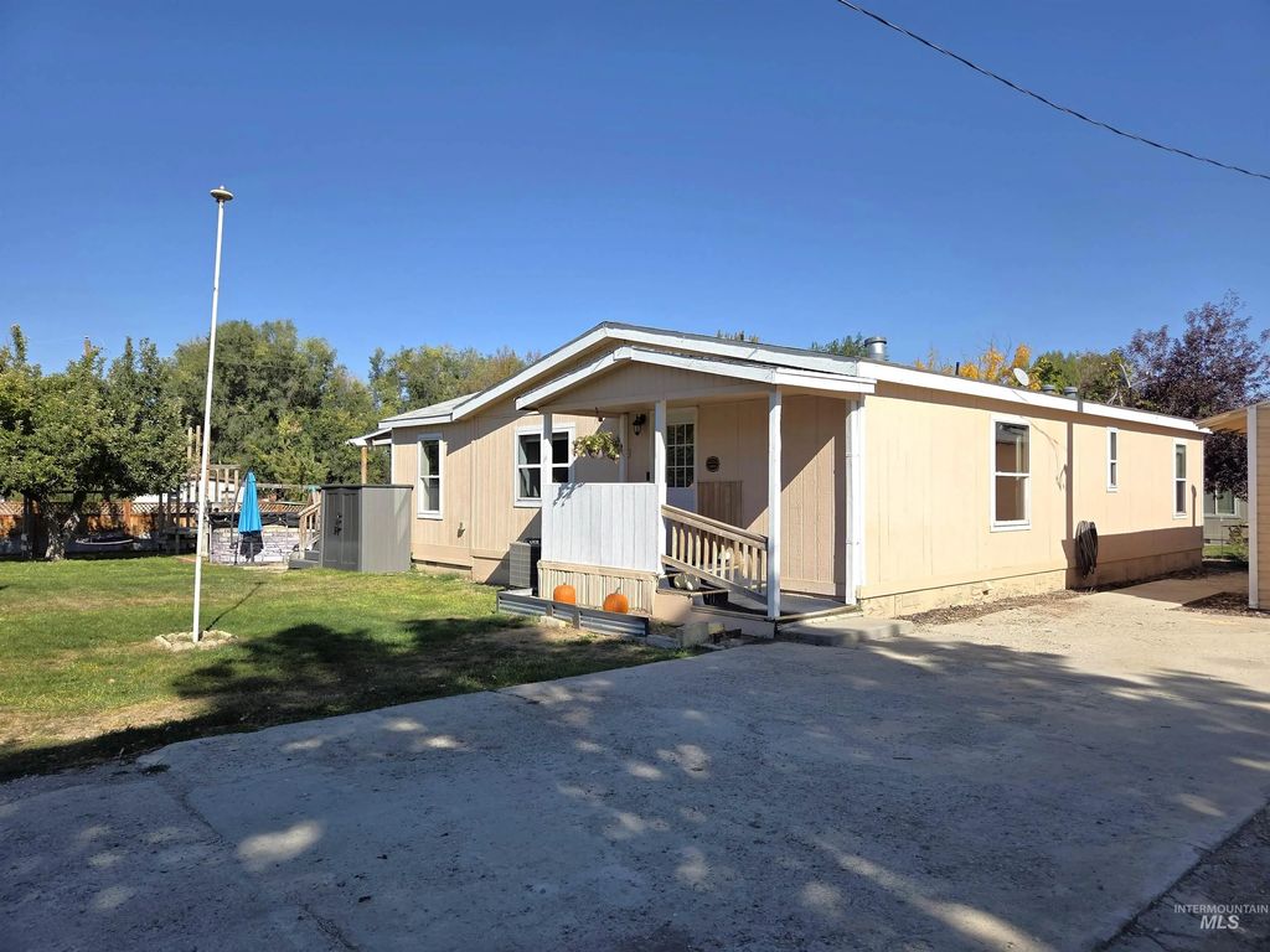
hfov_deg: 73.9
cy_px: 476
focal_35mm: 23
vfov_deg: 58.9
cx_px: 635
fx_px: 844
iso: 80
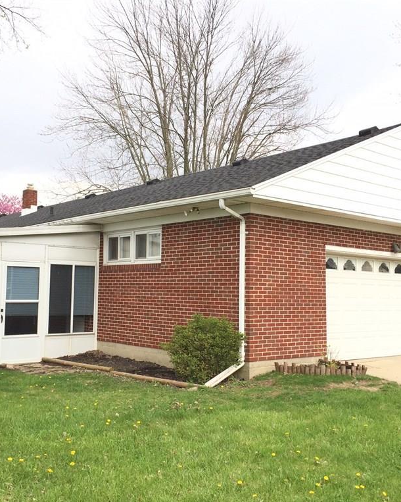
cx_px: 177
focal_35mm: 38
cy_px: 251
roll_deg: -2.4
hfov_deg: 39.1
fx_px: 564
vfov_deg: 47.9
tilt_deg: +5.1
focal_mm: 4.15
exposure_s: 1/338
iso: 32
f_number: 2.2
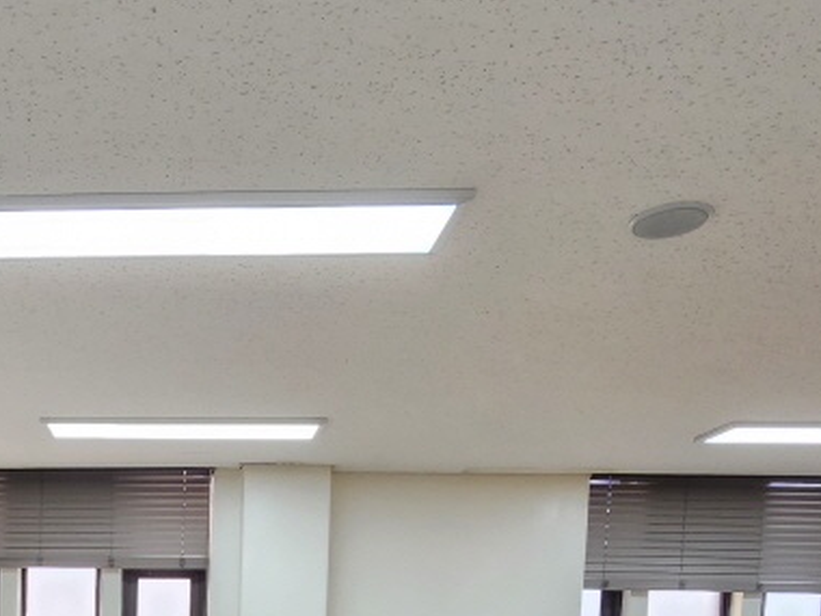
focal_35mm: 37
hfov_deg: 46.5
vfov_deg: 32.2
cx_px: 122
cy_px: 735
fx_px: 878
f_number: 2.2
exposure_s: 1/60
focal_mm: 2.2
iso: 125
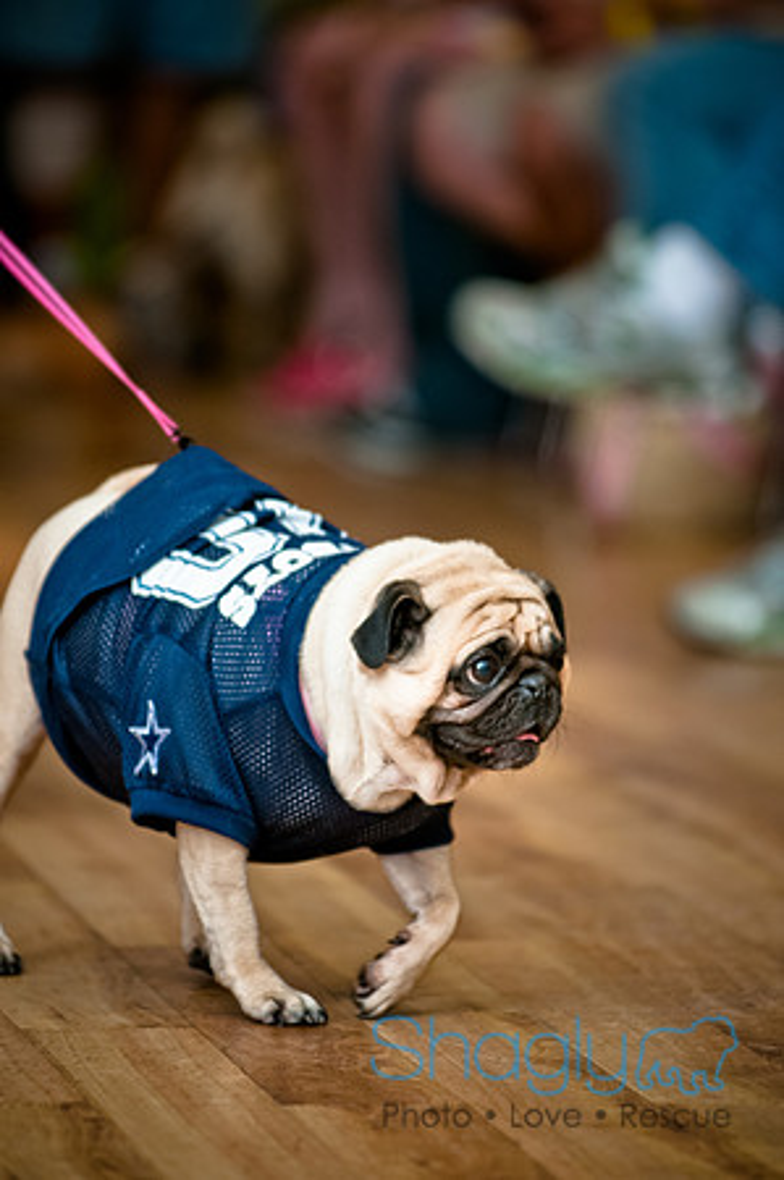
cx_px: 392
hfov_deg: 4.6
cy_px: 590
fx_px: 9822
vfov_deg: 6.9
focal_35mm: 300
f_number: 2.8
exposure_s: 1/200
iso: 200
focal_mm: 200
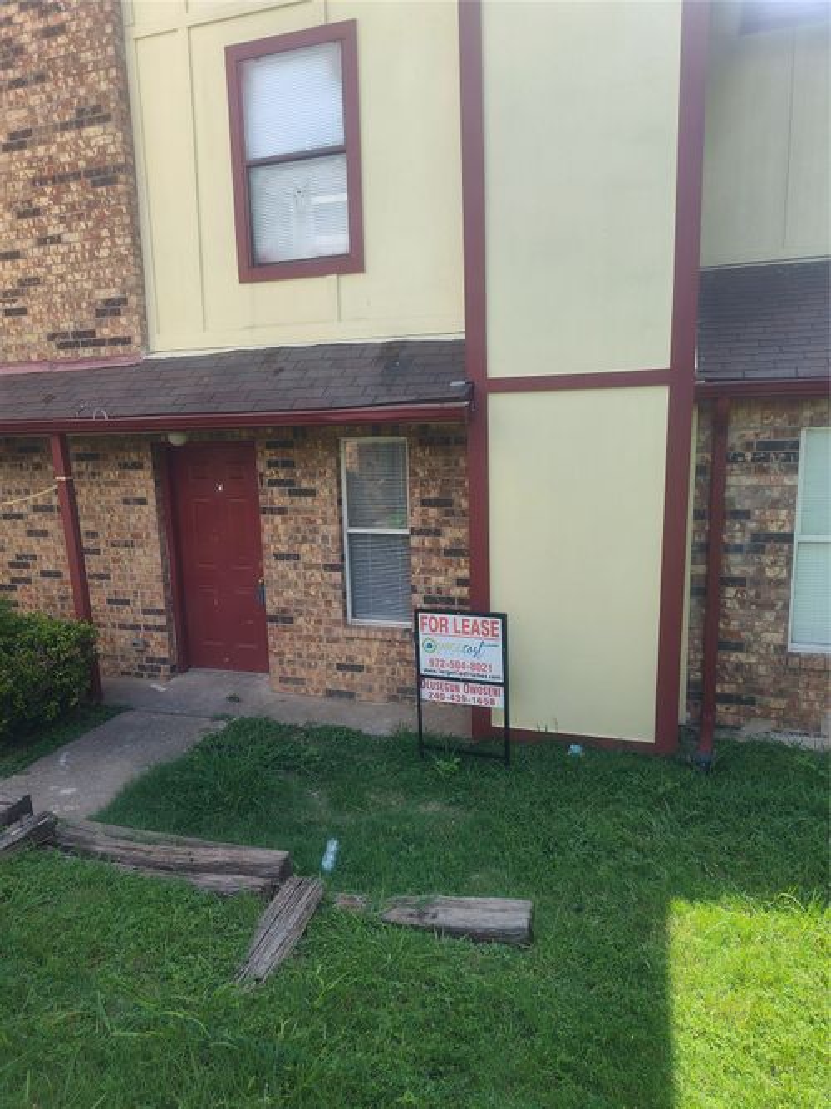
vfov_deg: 73.9
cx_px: 416
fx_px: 736
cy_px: 554
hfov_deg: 58.9
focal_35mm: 23
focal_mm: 5.56
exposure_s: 1/417
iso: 100
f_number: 1.8
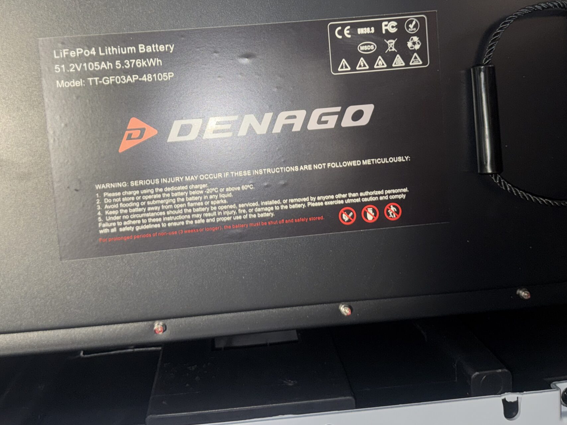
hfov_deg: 51.4
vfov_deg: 39.2
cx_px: 287
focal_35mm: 36
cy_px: 144
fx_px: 590
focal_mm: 6.76
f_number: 1.78
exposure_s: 1/4
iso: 64
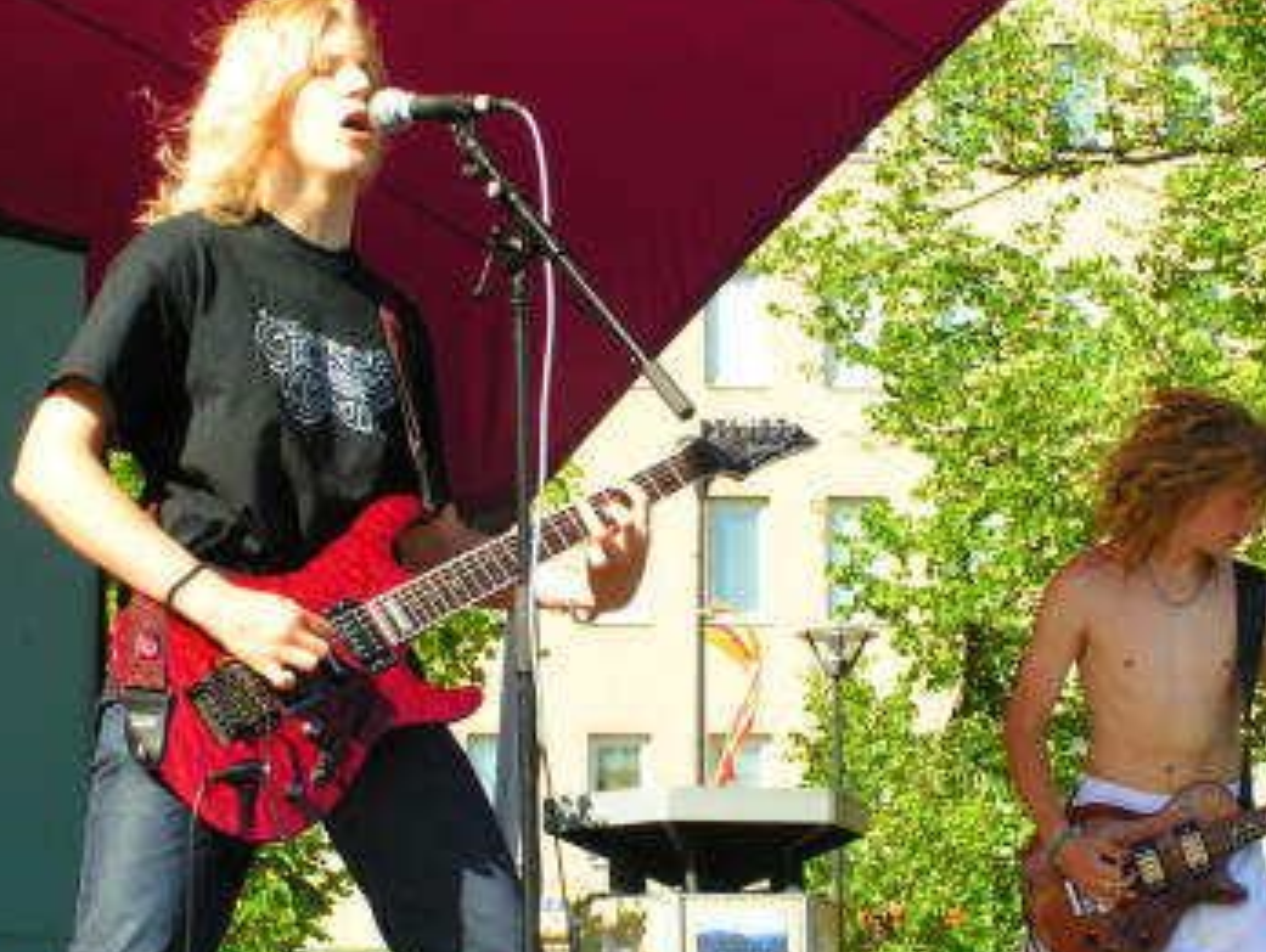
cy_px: 492
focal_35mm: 99
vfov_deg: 15.0
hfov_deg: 19.8
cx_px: 657
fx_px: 3624
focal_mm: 13.2
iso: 50
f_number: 5.6
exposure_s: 1/160
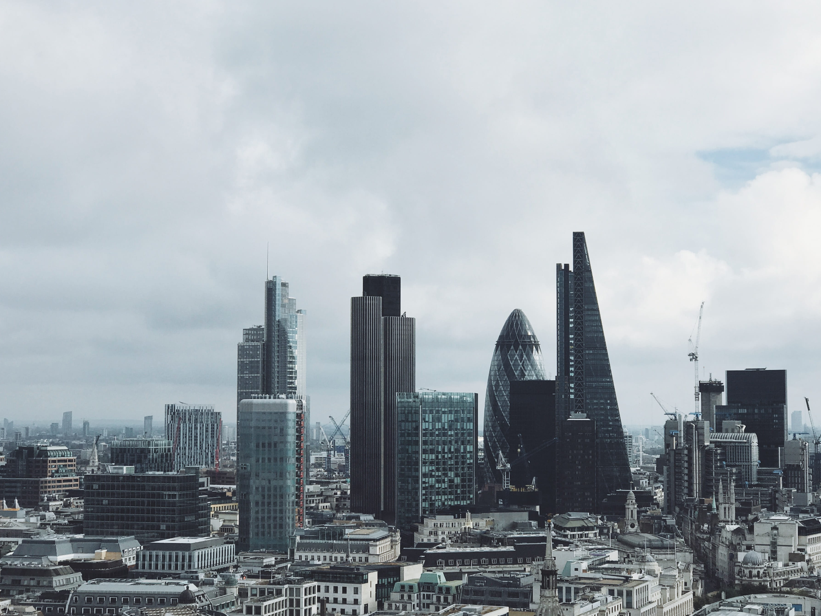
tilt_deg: +3.8
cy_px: 325
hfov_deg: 30.3
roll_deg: +0.3
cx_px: 436
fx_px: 1518
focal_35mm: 64
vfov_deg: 22.9
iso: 20
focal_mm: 6.6
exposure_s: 1/1473
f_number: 2.8
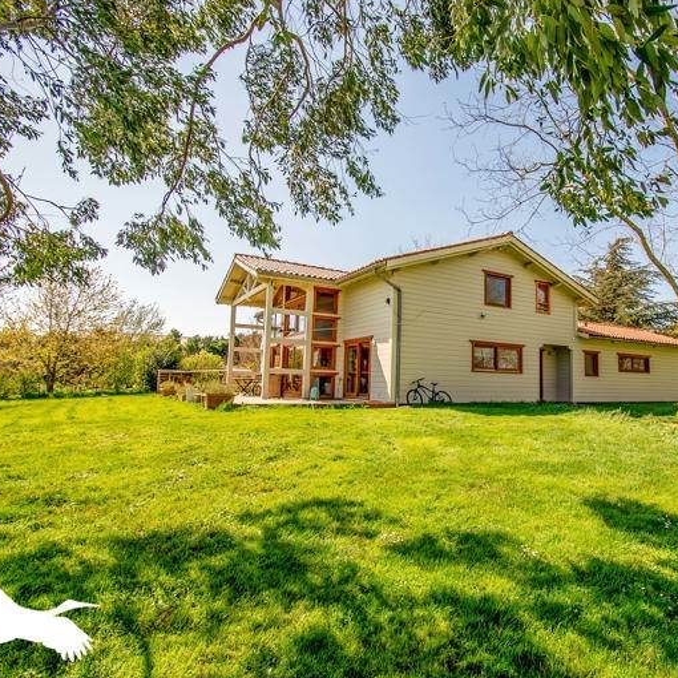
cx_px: 427
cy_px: 330
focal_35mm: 20
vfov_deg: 74.8
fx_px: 443
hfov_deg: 73.5
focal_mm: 10
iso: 160
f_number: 6.3
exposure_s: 1/500
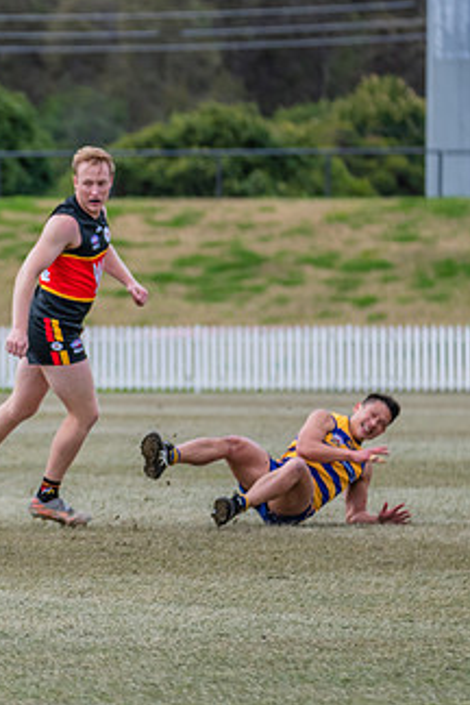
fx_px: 8968
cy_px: 365
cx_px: -105
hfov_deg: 3.0
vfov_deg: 4.5
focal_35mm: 458
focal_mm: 250
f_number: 6.3
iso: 800
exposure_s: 1/1600
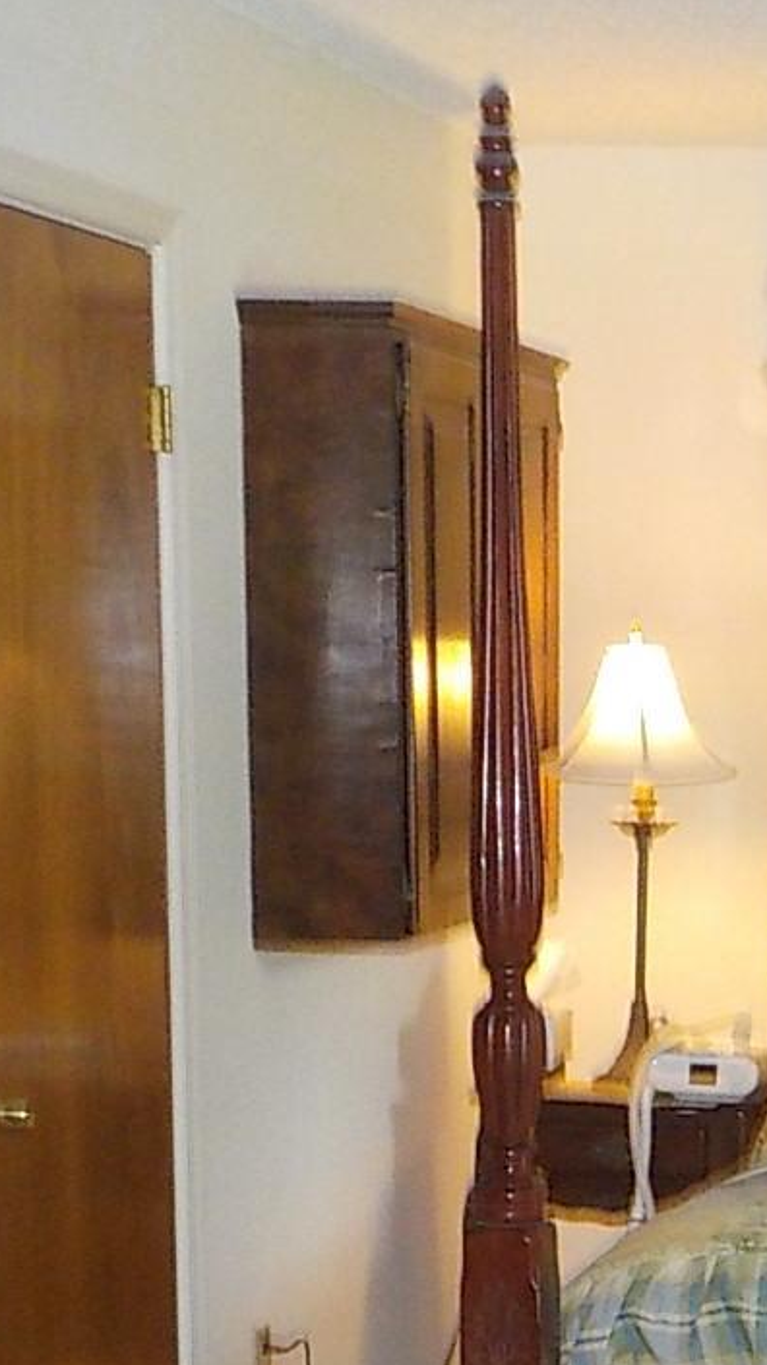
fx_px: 3402
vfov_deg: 22.4
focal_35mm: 94
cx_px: 1371
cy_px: 1111
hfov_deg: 11.9
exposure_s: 1/30
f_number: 3.7
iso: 500
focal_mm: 5.2
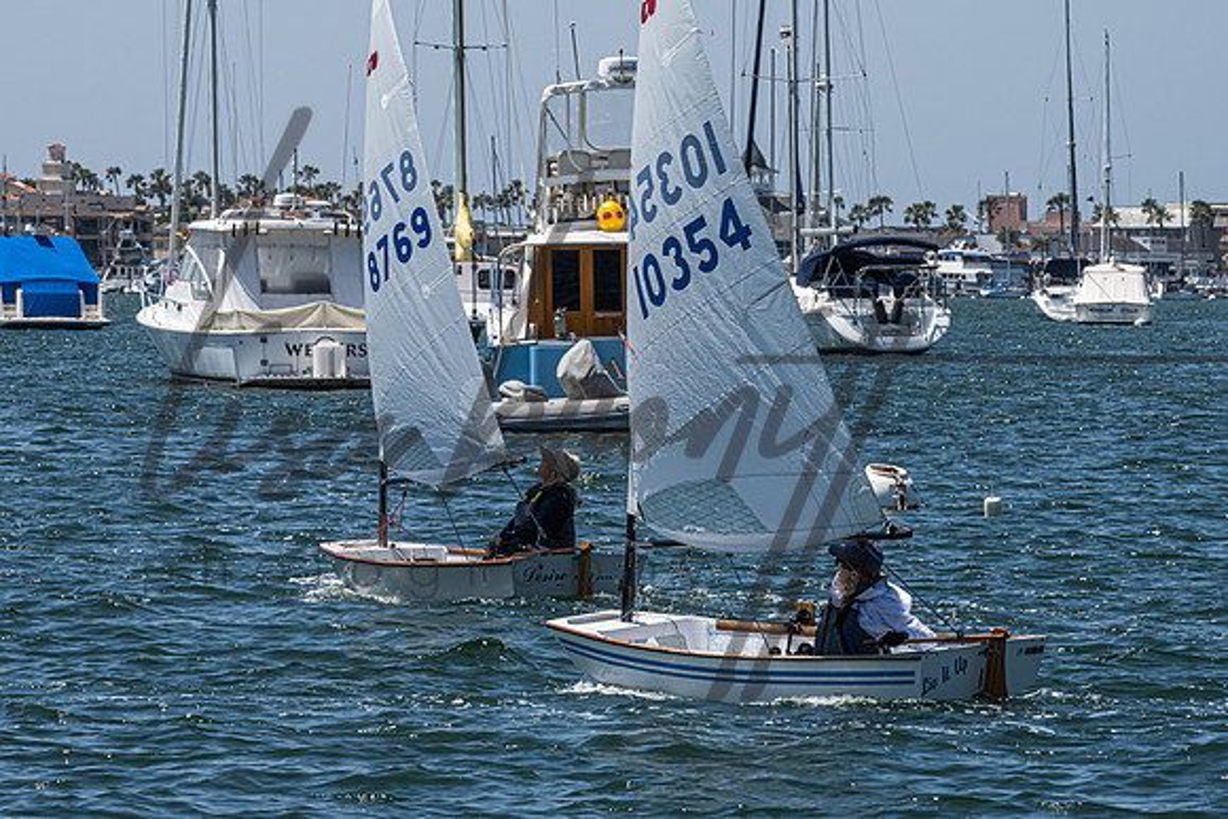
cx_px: 531
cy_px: 389
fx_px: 9182
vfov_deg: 5.1
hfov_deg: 7.7
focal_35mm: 269
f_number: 18
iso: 250
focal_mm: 200
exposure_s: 1/400
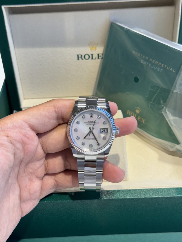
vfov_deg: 39.7
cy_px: 121
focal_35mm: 48
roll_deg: +2.1
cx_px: 91
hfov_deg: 30.3
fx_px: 336
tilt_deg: -38.1
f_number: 1.78
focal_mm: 6.76
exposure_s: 1/100
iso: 50
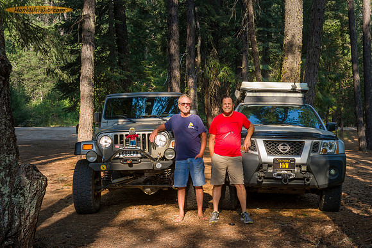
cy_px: 136
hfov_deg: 45.5
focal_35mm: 43
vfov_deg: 31.3
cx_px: 204
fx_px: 443
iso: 320
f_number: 11
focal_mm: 37
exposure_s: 1/80
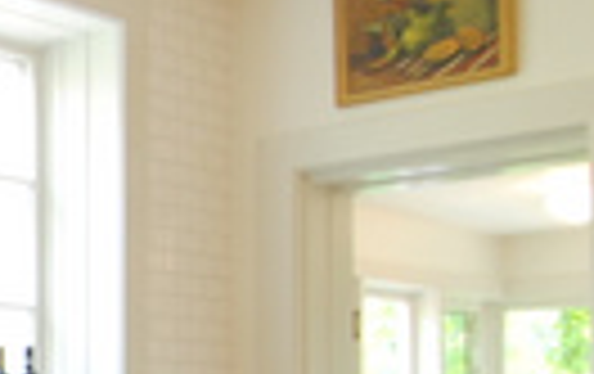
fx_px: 1200
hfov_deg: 22.2
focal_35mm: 74
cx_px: -333
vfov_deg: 17.1
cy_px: 406
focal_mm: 10
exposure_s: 1/40
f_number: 3.5
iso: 200
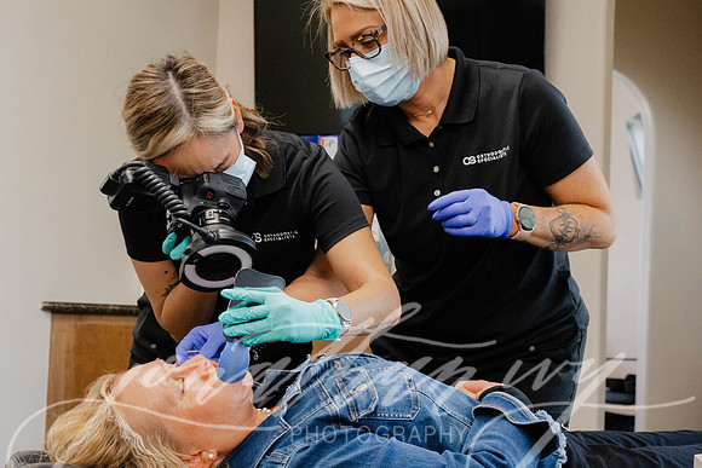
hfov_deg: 32.4
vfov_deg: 21.9
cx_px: 351
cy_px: 234
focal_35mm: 62
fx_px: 1209
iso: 10000
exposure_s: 1/200
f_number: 8
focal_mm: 62
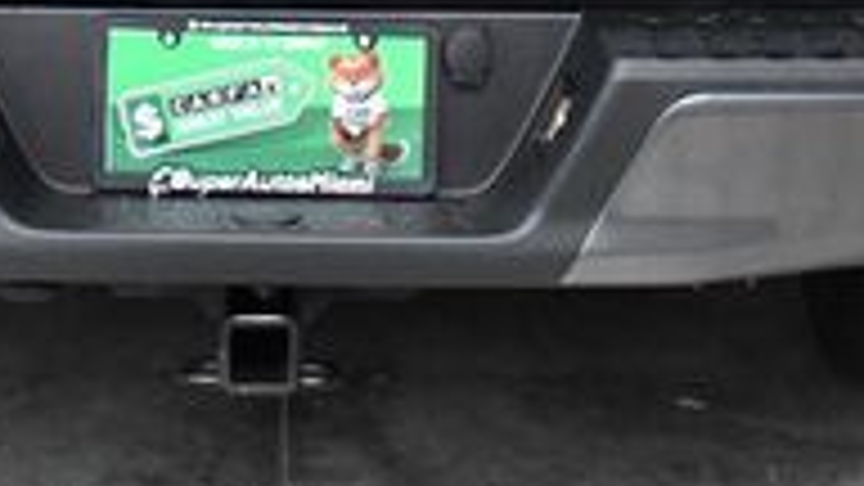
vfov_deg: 9.1
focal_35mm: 126
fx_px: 2887
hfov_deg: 17.0
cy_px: -466
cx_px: 261
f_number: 3.8
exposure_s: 1/3200
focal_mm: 24
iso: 2500
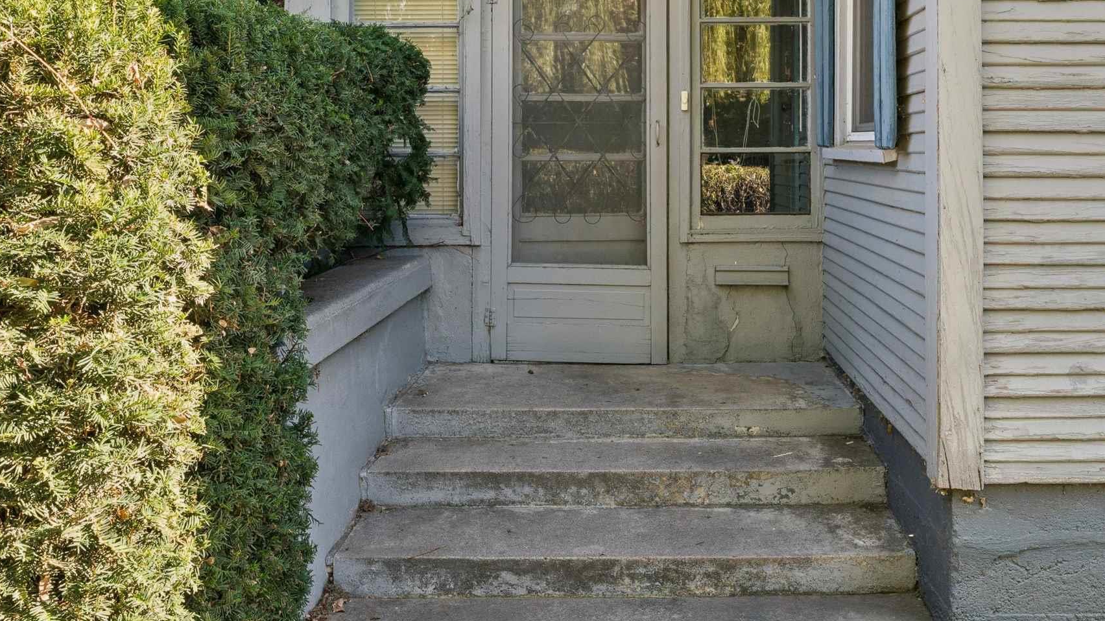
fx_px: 1002
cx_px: 636
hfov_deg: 57.5
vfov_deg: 33.7
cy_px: 145
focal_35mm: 34
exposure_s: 1/20
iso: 400
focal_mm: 18.1
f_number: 13
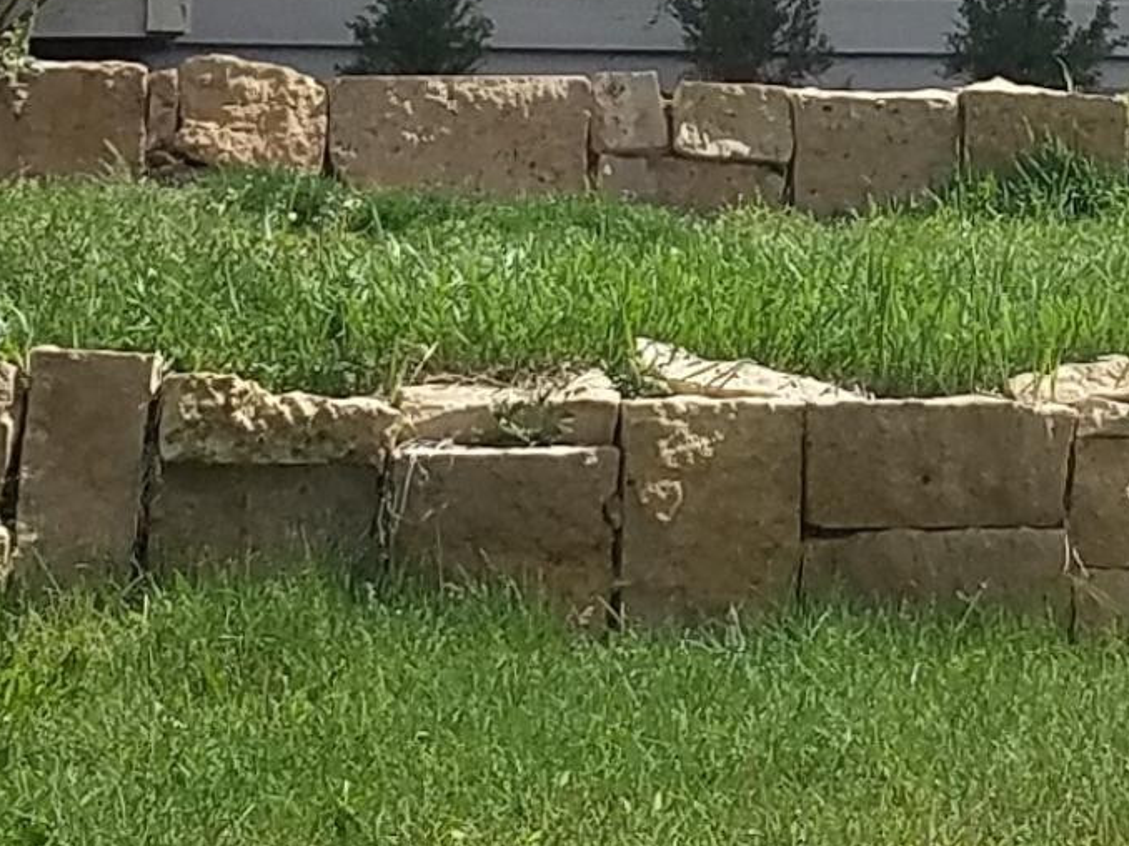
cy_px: -764
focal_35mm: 115
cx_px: 331
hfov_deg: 17.1
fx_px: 3749
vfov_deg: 11.7
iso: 50
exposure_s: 1/2312
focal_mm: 4.2
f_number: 1.7
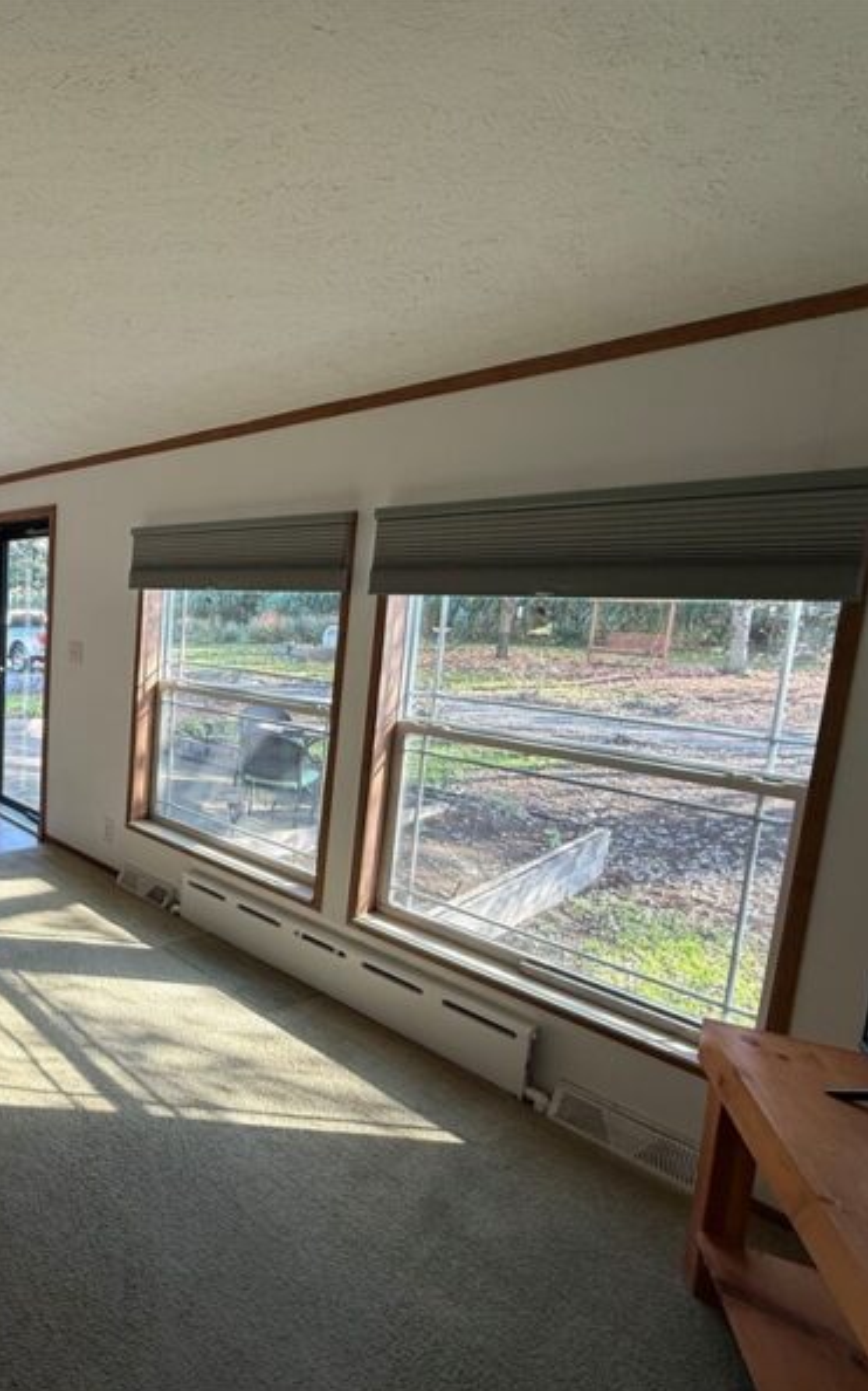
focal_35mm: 20
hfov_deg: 50.9
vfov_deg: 85.1
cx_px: 49
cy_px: 698
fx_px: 757
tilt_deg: -7.4
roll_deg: -2.1
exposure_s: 1/120
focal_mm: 2.22
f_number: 2.2
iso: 64
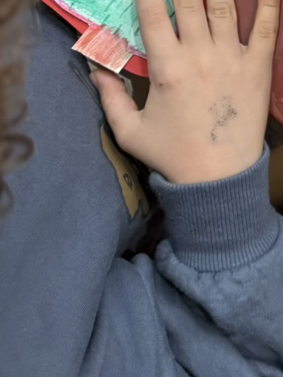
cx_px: 426
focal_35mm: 100
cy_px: -147
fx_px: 1090
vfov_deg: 18.0
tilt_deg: -77.7
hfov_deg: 13.9
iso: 160
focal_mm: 6.76
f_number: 1.78
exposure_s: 1/100
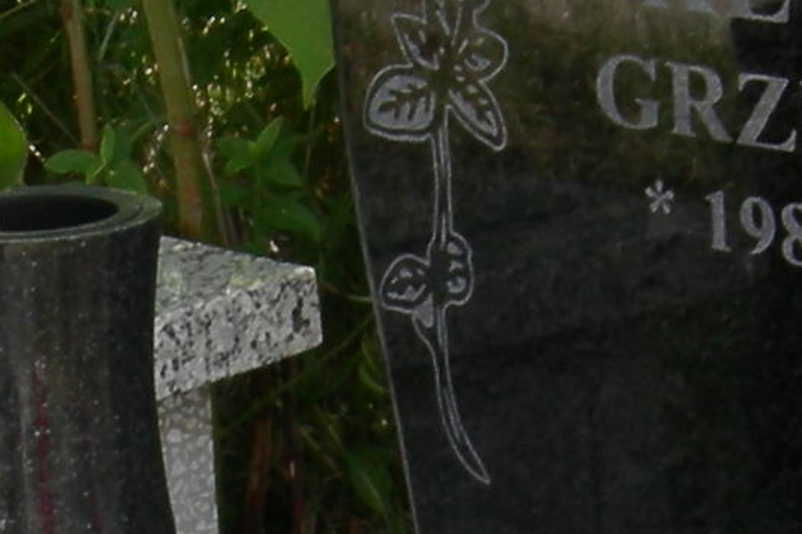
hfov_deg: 11.3
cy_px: 761
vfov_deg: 7.5
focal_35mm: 181
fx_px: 4031
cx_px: 30
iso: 64
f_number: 4.8
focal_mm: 7.5
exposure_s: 1/147
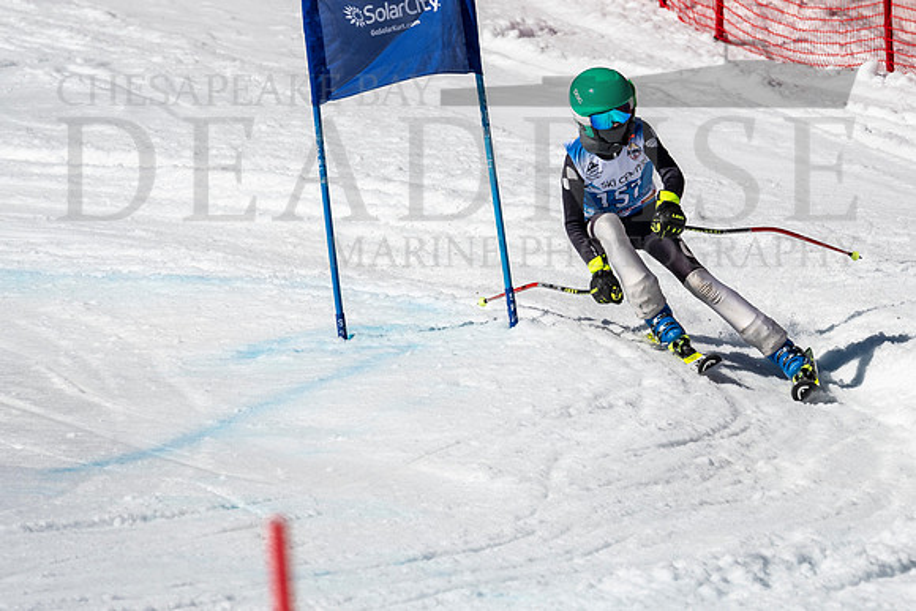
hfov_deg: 2.5
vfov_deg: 1.7
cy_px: 291
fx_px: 20854
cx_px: 618
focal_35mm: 819
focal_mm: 400
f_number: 8
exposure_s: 1/2000
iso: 200
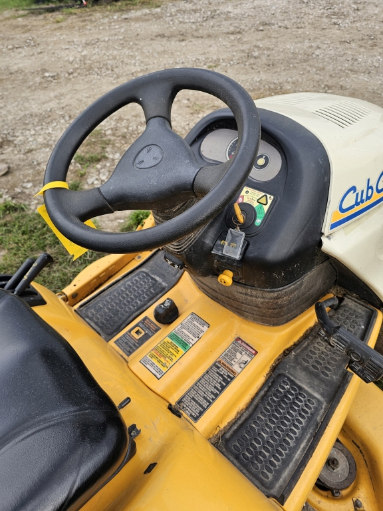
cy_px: 256
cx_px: 192
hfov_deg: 58.9
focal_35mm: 23
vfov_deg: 73.9
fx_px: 339
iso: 25
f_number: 1.7
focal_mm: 6.3
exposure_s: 1/180
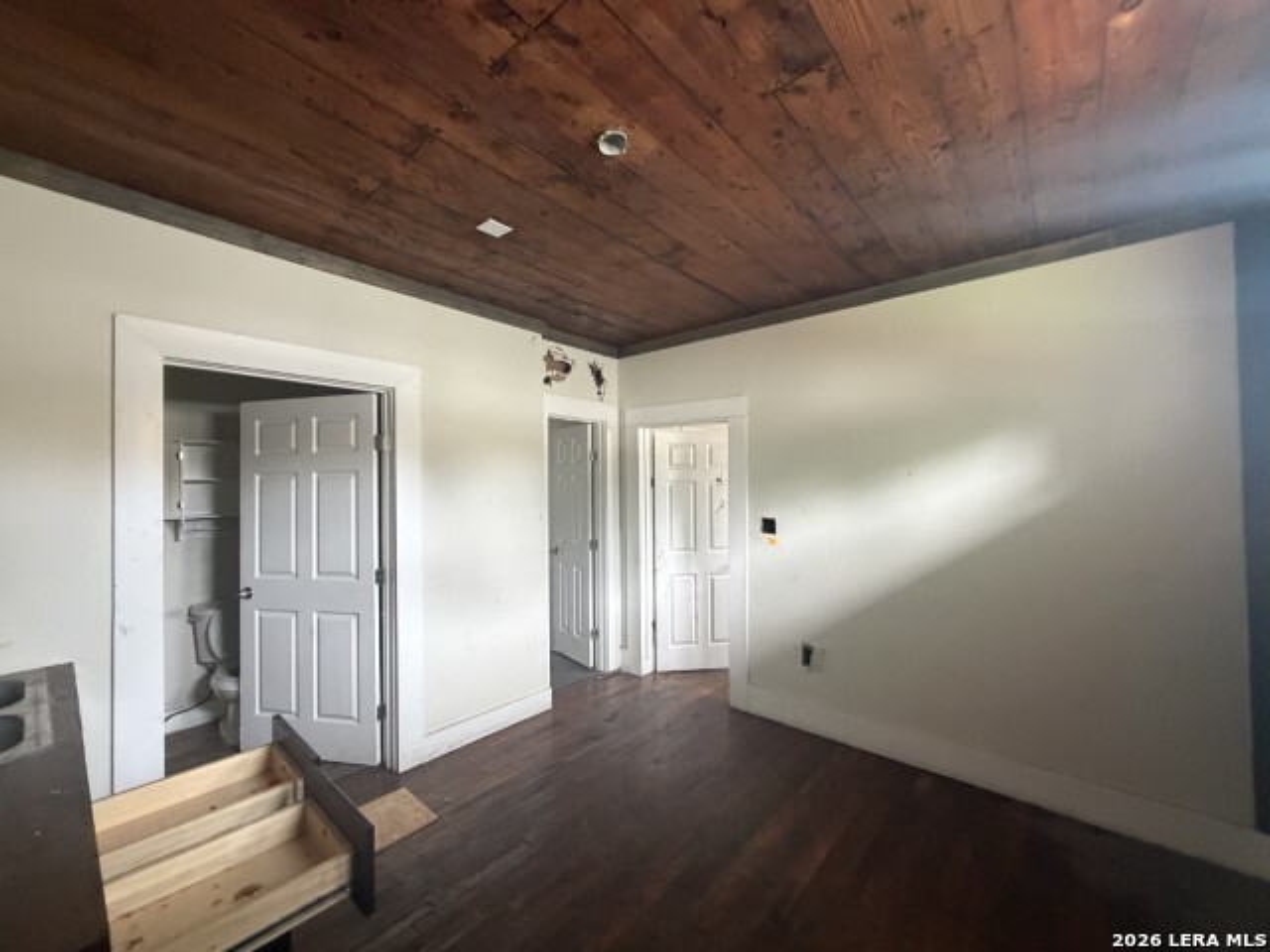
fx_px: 514
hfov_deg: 102.1
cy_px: 476
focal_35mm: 14
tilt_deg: -0.8
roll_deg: +1.1
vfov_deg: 85.7
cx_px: 635
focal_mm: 2.22
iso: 400
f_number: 2.2
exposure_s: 1/60
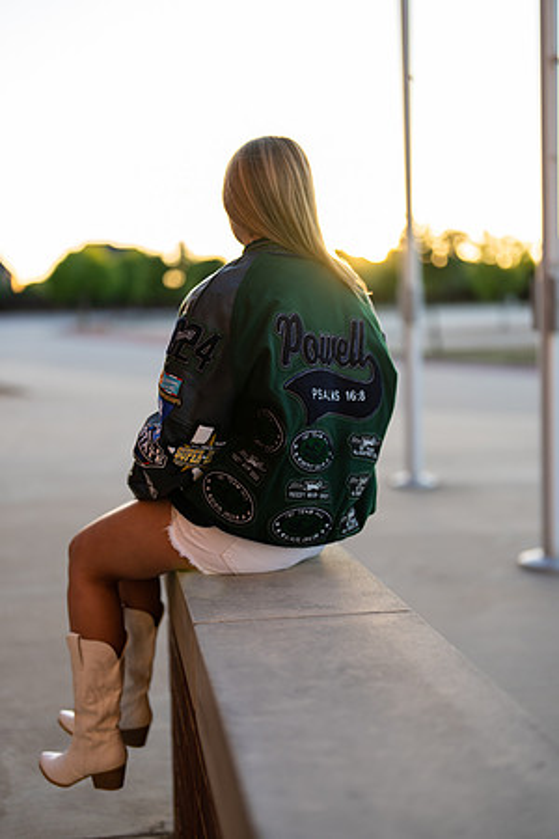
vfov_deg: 39.6
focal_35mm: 50
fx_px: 1164
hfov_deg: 27.0
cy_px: 420
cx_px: 280
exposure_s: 1/800
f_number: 1.2
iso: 100
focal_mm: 50
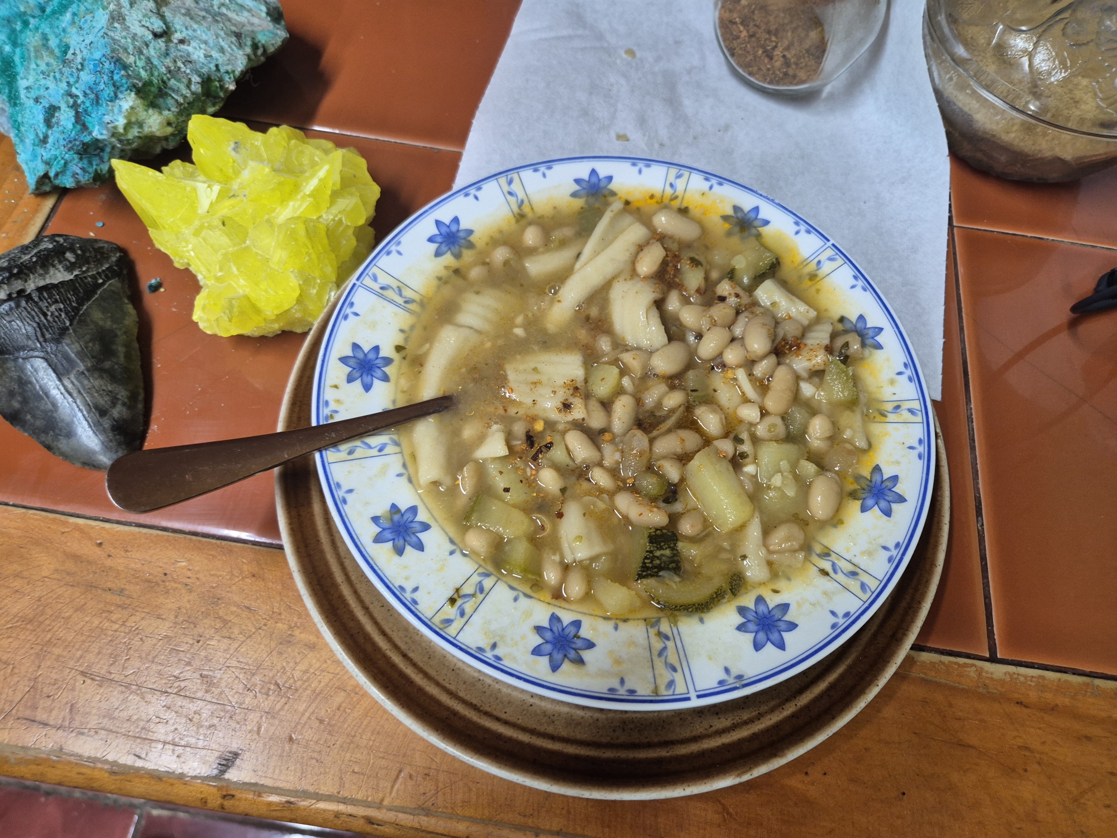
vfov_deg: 58.9
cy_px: 419
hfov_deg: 73.9
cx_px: 558
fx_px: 742
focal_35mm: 23
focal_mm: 5.4
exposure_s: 1/100
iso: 320
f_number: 1.8
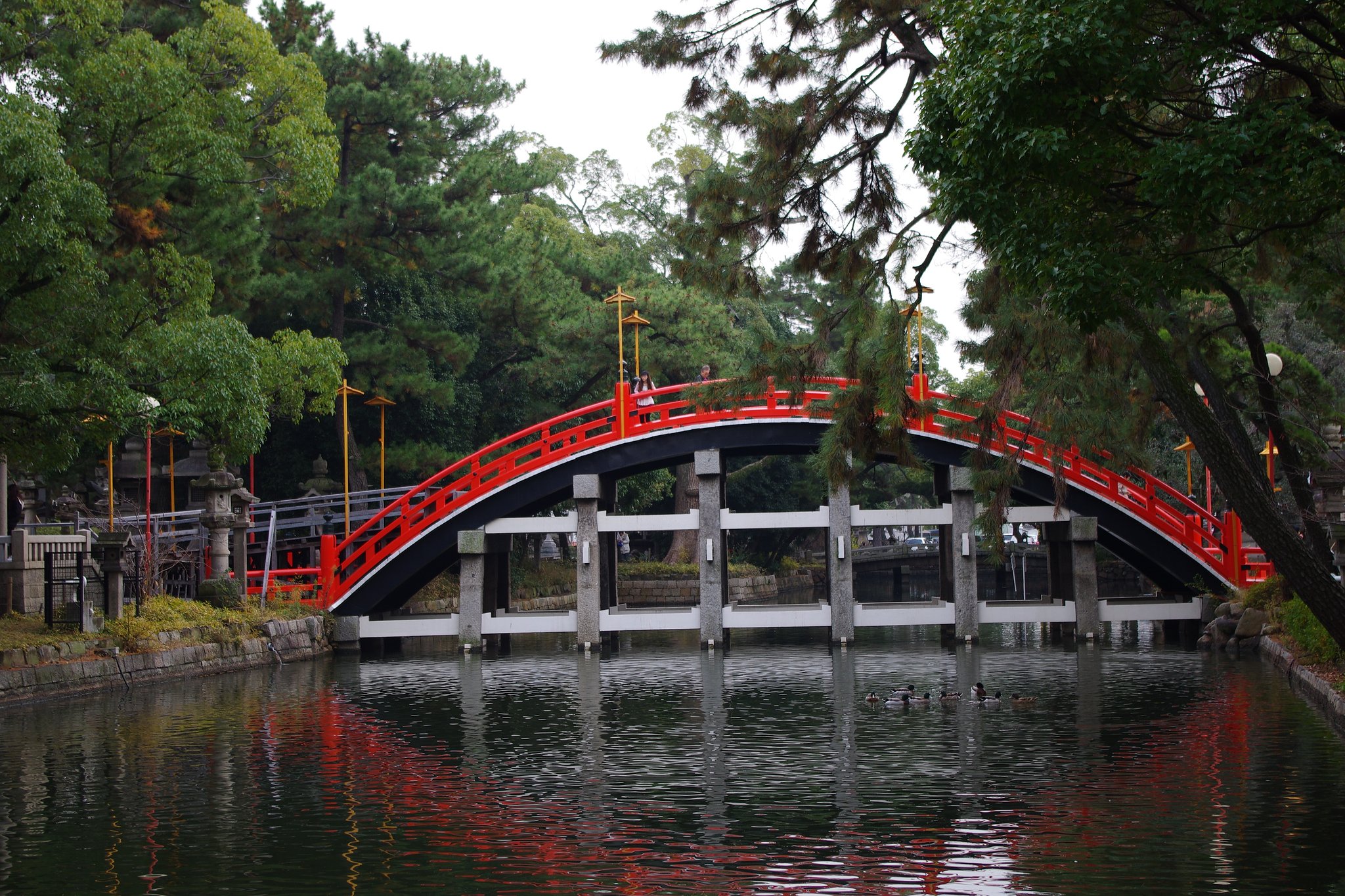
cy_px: 448
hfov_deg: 35.1
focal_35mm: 57
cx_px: 672
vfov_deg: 23.8
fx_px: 2129
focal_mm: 37.5
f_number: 5
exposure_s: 1/80
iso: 100
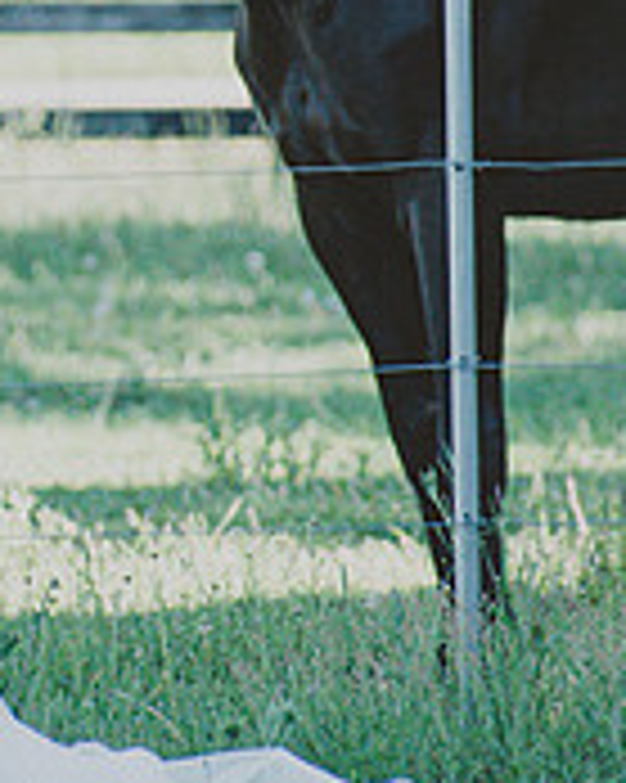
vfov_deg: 1.4
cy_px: 115
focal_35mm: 1405
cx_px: -5
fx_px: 32567
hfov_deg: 1.1
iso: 800
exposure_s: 1/800
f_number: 6.3
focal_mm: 300
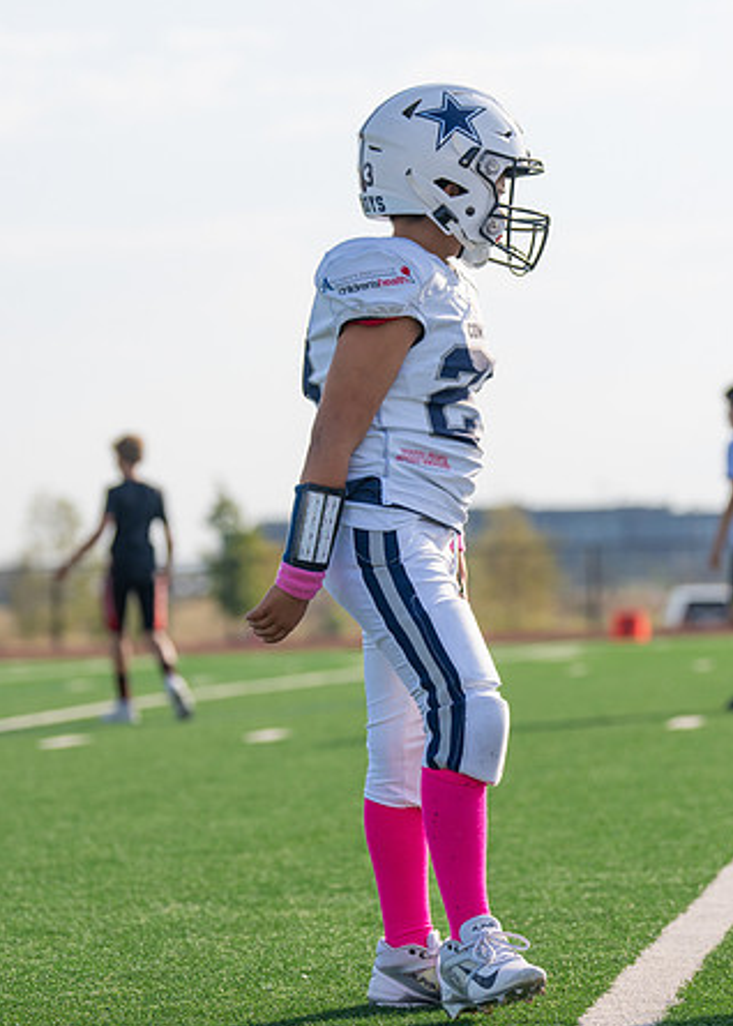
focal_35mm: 147
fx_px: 4283
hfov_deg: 9.8
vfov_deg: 13.7
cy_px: 513
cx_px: 398
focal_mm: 94
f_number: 2.8
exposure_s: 1/2000
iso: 100
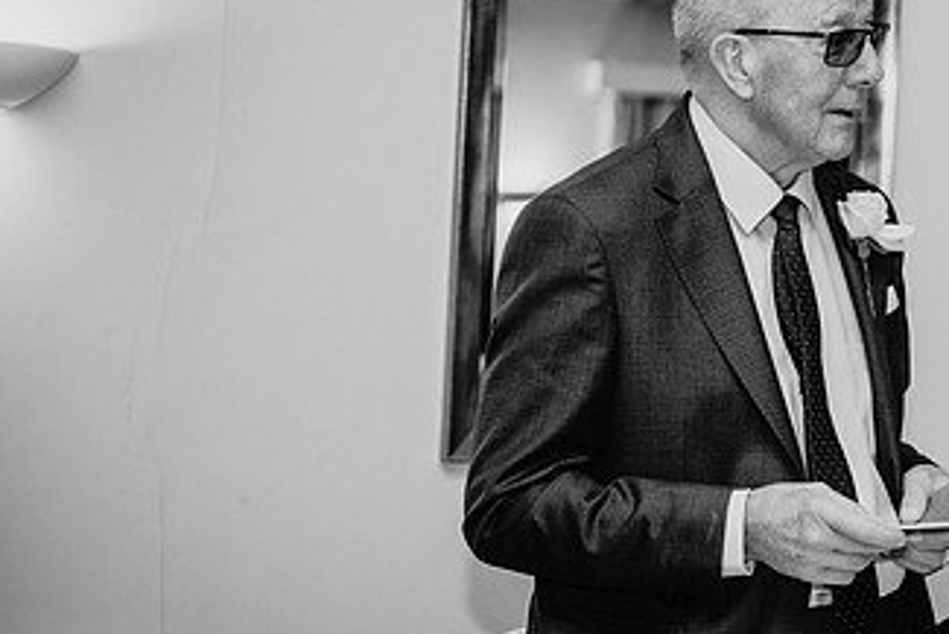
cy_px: 264
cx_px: 762
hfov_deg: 16.3
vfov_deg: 11.0
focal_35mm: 125
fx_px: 3296
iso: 800
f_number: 2.8
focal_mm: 70
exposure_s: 1/200
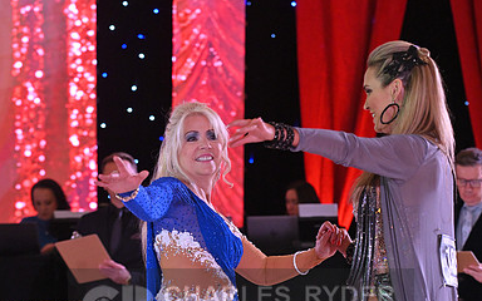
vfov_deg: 7.0
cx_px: 242
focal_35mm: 188
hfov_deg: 11.1
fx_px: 2470
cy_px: 311
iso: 3200
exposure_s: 1/320
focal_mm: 122
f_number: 5
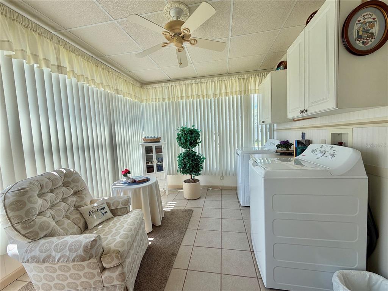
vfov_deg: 85.7
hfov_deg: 102.1
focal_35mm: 14
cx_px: 194
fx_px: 157
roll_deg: +2.8
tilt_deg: -4.2
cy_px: 146
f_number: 2.2
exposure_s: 1/296
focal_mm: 2.22
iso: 50
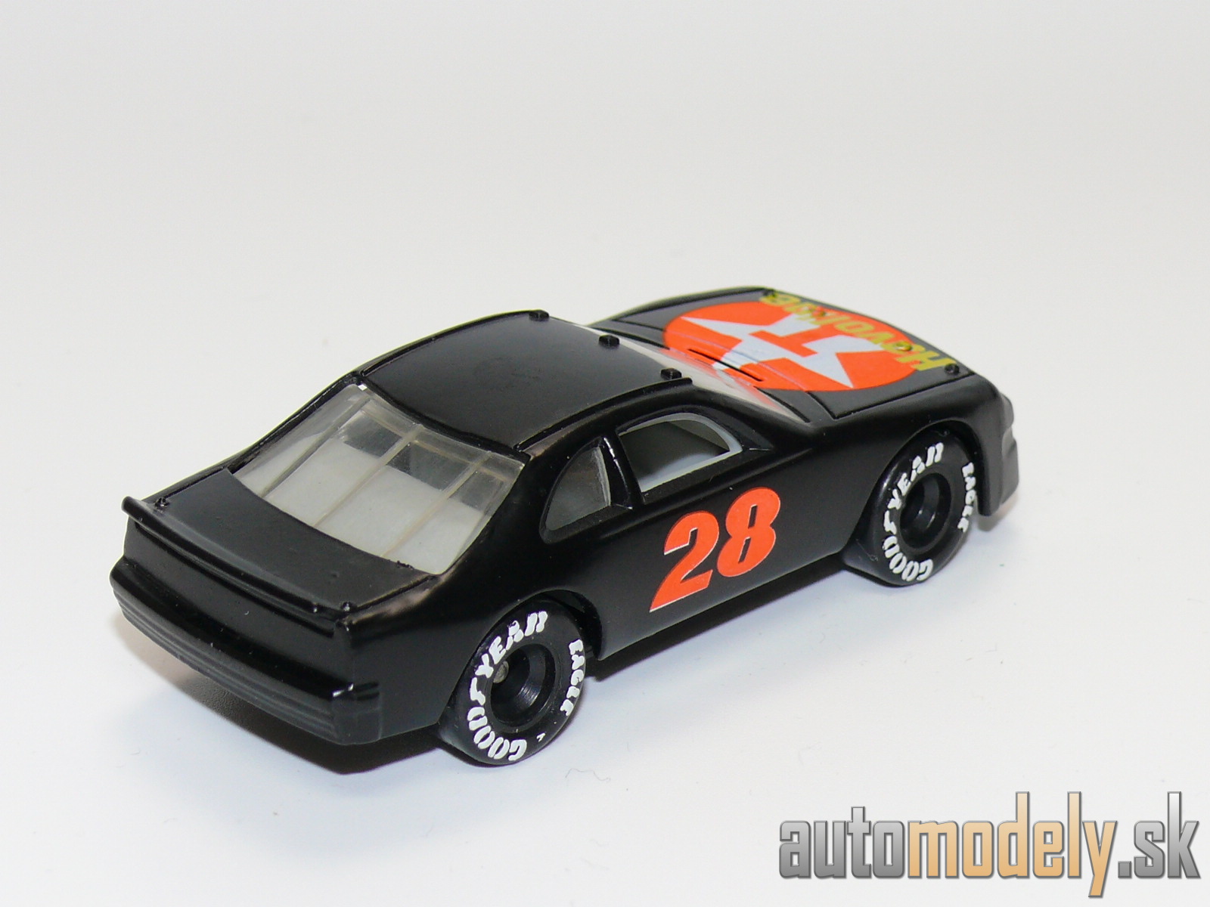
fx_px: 3775
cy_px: 454
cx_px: 605
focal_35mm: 108
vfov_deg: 13.7
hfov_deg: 18.2
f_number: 4
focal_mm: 13.8
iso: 100
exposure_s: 1/30
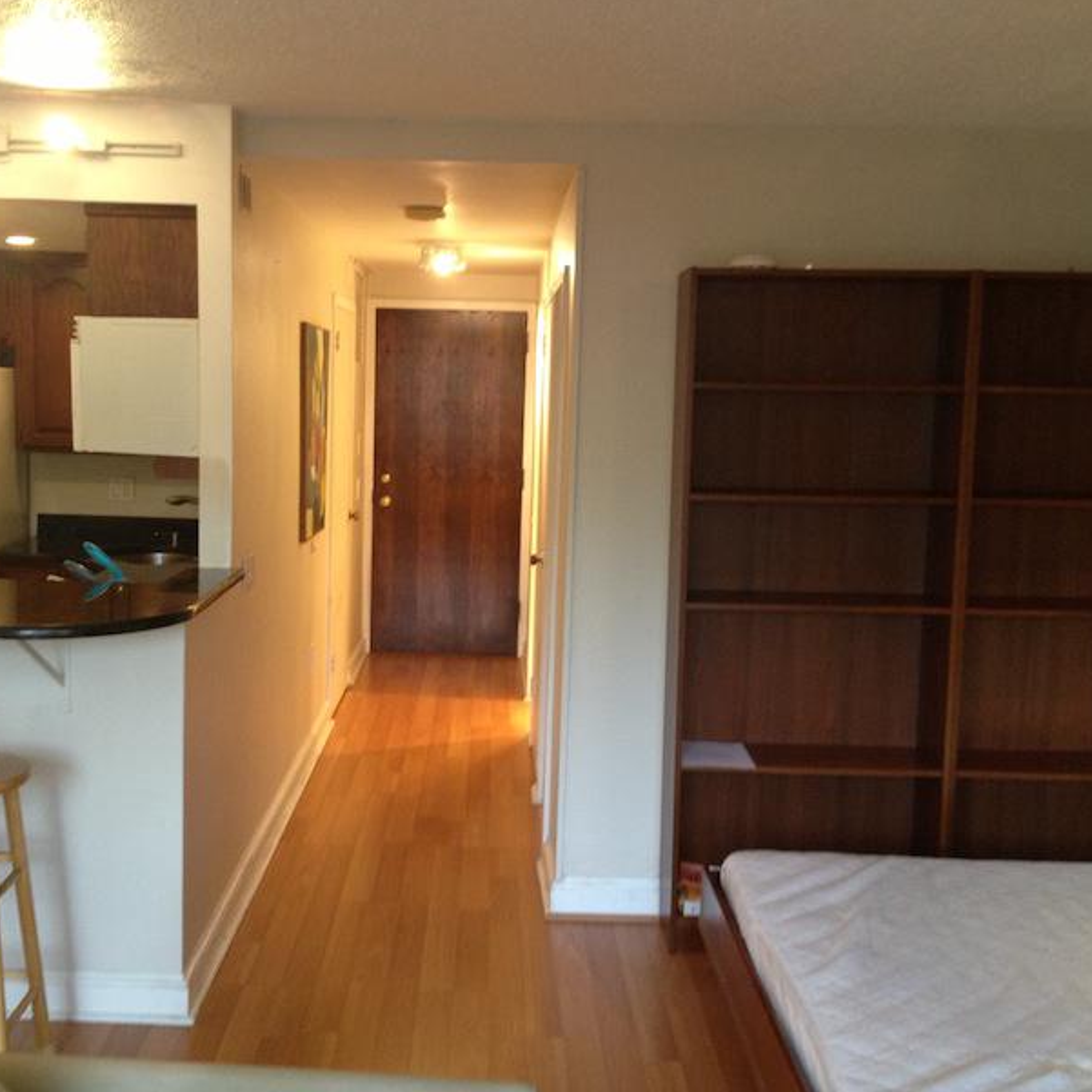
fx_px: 1499
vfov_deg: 40.0
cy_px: 545
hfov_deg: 40.0
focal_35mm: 42
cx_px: 485
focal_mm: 4.28
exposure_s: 1/20
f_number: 2.4
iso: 200
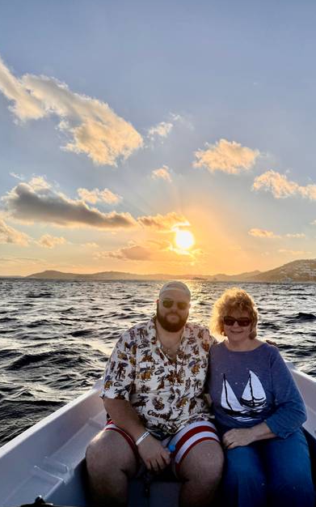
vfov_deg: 70.4
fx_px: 358
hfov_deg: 47.3
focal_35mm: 26
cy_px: 251
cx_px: 189
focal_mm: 6.76
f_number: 1.78
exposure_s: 1/11905
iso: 125
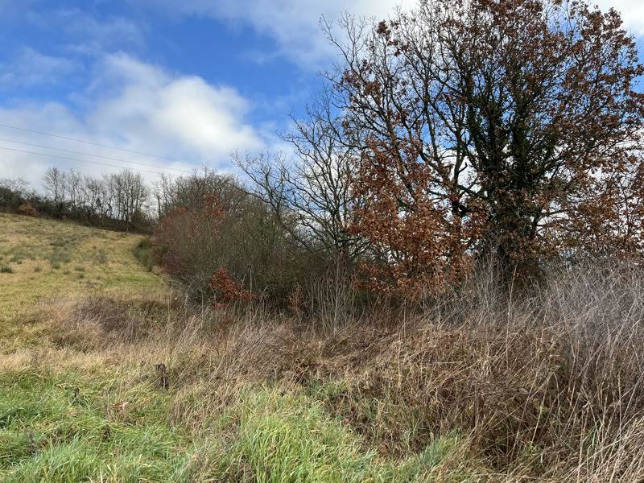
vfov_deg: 53.1
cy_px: 242
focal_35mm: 26
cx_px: 322
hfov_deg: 67.3
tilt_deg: +9.9
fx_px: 484
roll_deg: +2.5
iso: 50
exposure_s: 1/992
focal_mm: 5.1
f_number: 1.6
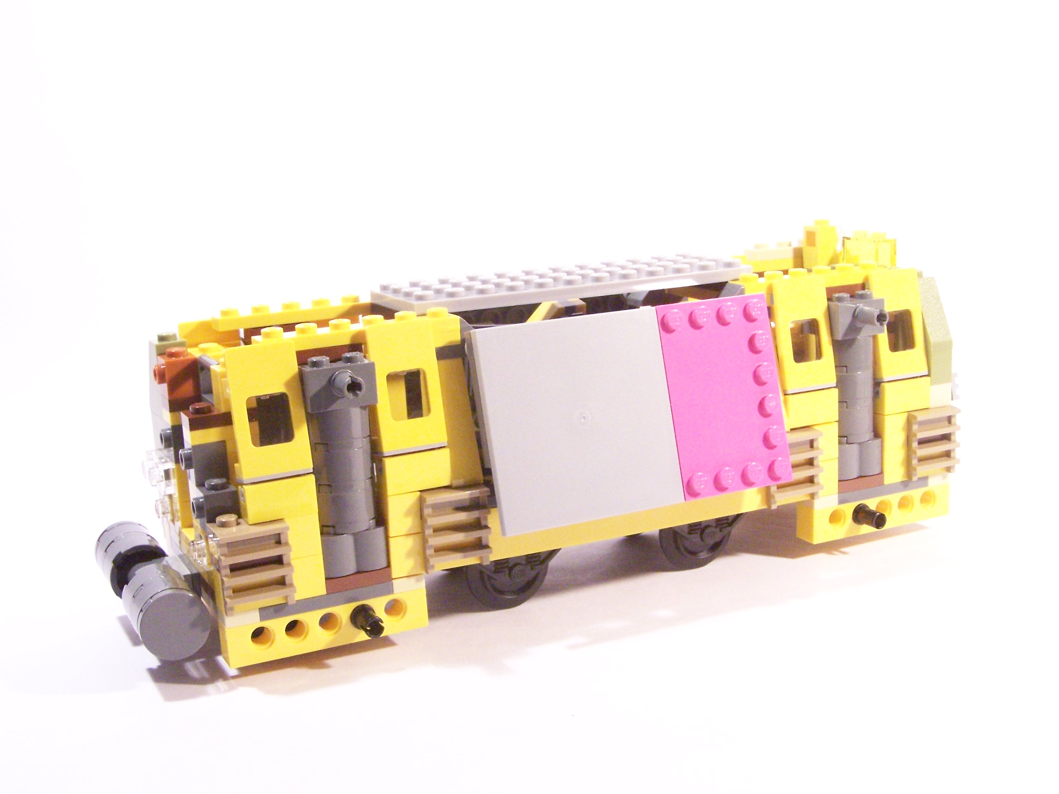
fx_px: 1315
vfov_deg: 33.6
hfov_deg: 43.9
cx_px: 530
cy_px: 397
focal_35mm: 43
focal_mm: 7.1
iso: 400
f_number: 3.2
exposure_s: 1/30
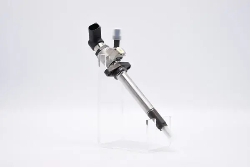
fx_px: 937
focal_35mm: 135
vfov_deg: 10.2
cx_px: 125
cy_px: 84
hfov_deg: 15.2
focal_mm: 90
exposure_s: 1/200
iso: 100
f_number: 3
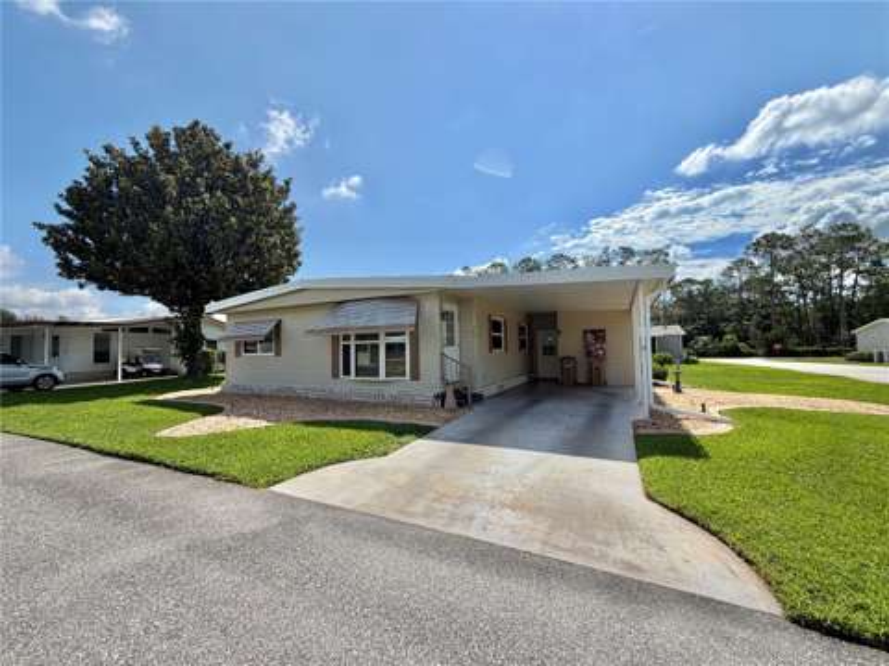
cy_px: 333
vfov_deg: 85.7
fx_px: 360
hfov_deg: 102.1
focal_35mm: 14
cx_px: 444
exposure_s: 1/1211
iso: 20
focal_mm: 2.22
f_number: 2.2
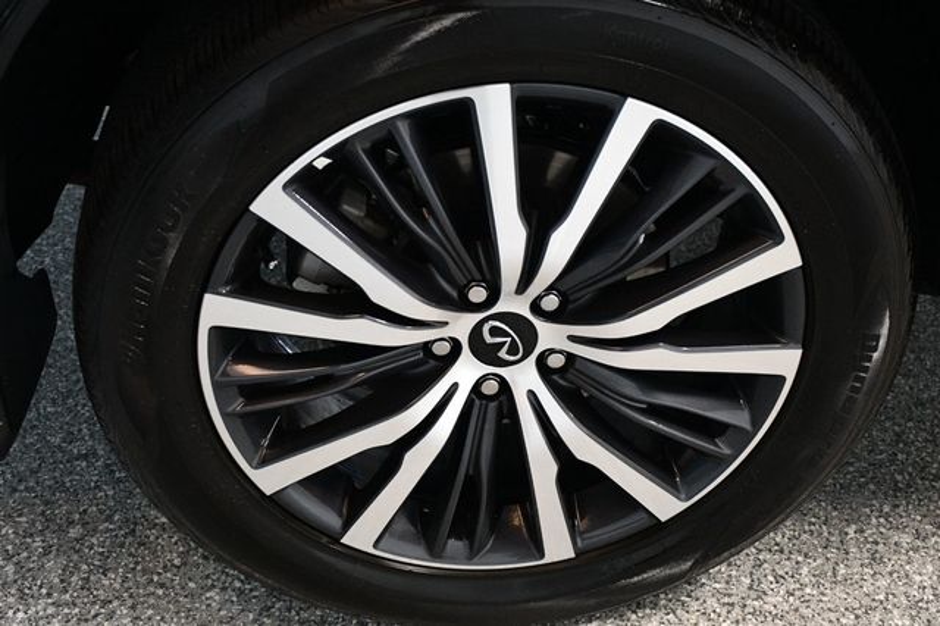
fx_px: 1488
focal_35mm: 57
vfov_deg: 23.8
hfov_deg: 35.1
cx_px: 470
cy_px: 313
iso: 3200
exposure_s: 1/80
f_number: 4.2
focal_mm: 38
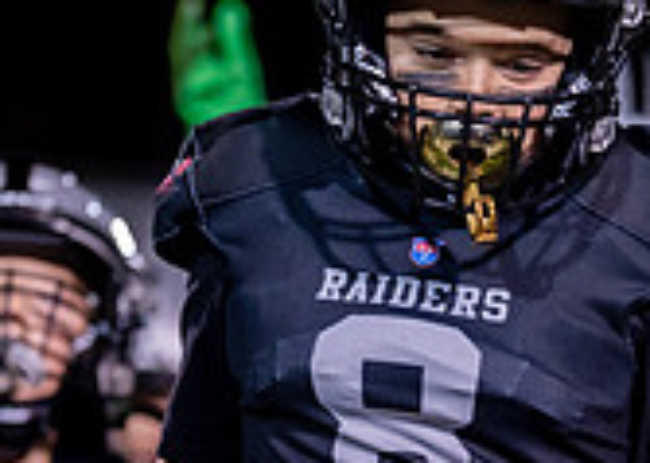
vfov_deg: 2.9
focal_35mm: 491
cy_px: 463
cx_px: 350
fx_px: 9057
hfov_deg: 4.1
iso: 800
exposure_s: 1/1000
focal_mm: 135
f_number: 1.8
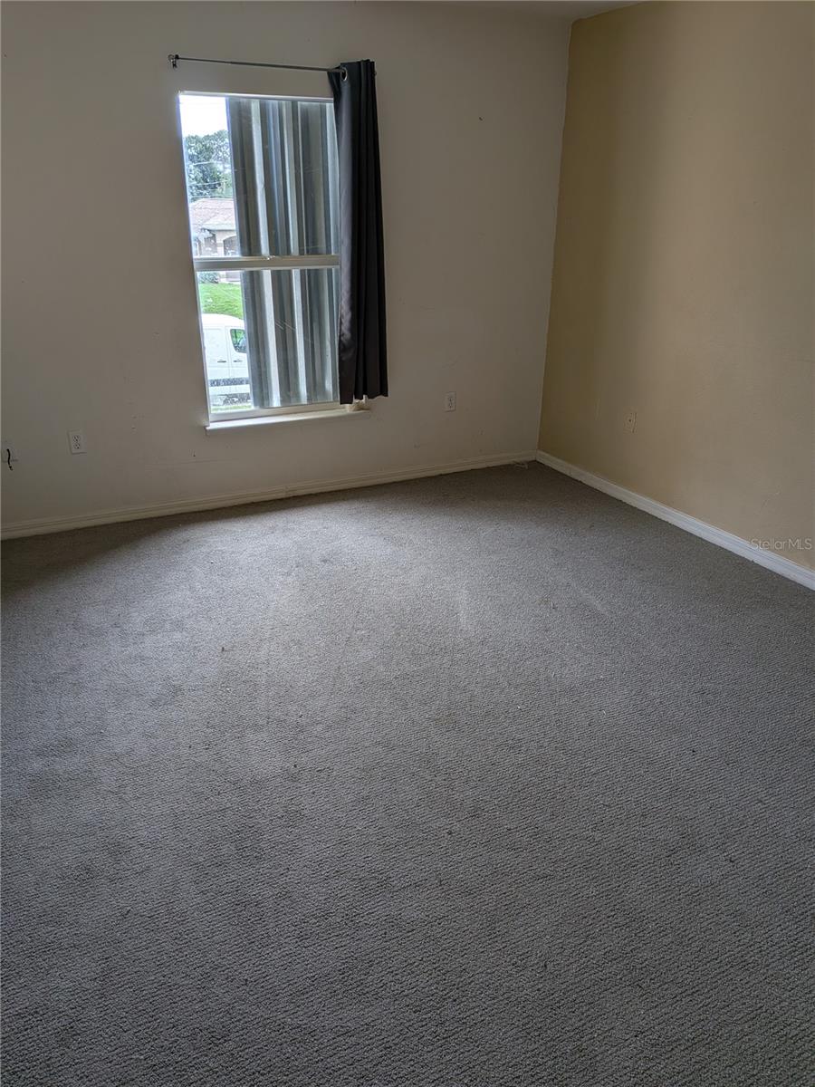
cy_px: 544
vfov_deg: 71.6
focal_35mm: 24
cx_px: 408
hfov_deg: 56.8
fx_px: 753
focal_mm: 4.53
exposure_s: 1/240
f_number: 1.7
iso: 32
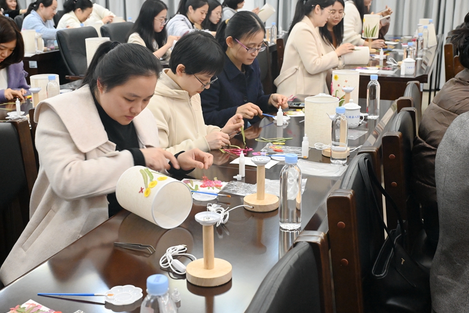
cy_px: 139
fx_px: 612
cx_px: 224
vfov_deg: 28.6
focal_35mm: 47
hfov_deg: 41.9
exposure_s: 1/50
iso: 8000
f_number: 8
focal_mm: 41
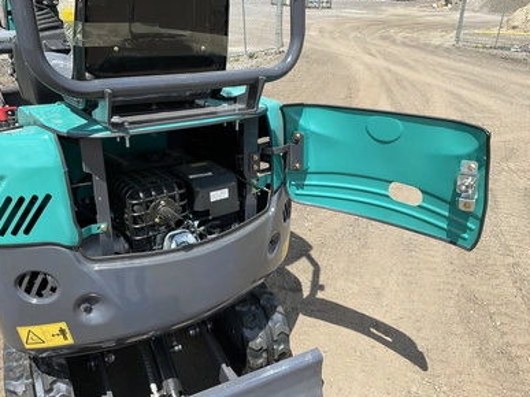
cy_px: 198
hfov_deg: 60.0
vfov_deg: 46.8
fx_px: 459
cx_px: 268
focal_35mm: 30
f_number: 1.8
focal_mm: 3
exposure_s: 1/1221
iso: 25
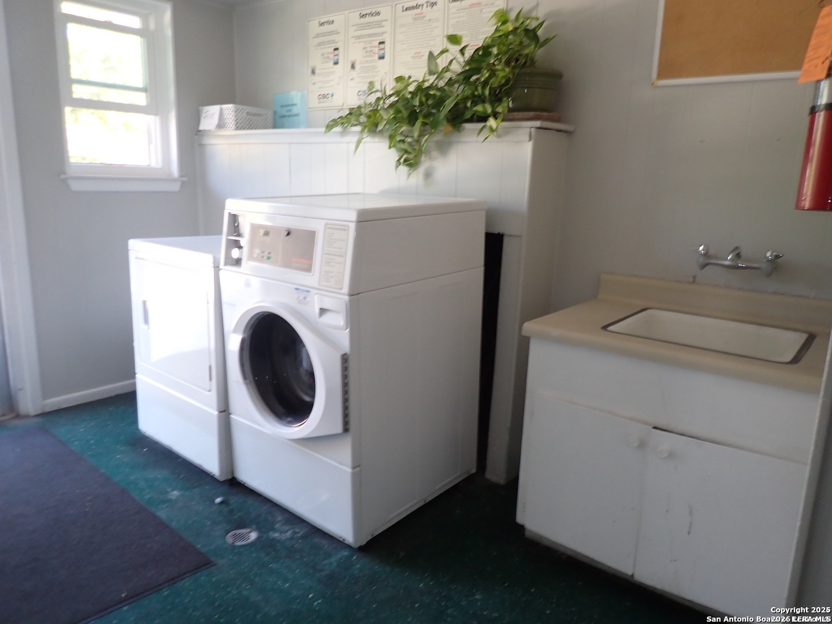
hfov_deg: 69.4
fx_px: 601
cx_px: 416
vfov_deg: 54.9
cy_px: 312
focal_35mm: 25
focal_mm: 4.5
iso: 200
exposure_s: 1/30
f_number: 2
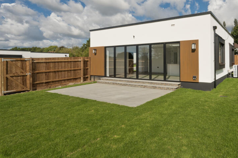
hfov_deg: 79.6
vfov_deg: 60.6
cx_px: 169
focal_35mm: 20
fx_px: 132
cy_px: 54
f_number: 14
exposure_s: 1/800
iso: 400
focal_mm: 14
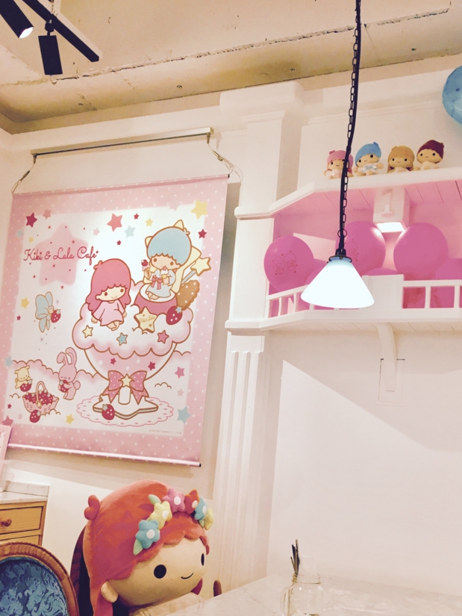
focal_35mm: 36
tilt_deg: +6.9
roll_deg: -3.3
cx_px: 276
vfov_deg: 50.9
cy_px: 381
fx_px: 640
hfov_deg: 39.5
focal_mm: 4.15
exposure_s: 1/40
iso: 32
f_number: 2.2
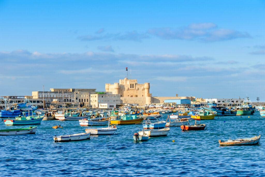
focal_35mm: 105
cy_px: 88
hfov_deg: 19.4
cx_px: 132
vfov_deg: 13.1
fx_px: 774
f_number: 8
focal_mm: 70
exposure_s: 1/200
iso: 100
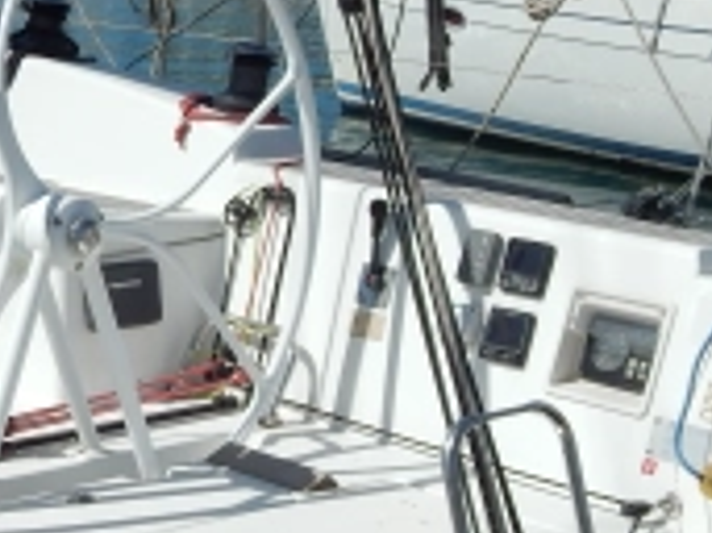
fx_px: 2055
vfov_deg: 14.8
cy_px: 269
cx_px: -96
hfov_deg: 18.8
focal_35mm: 100
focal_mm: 5.6
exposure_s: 1/1250
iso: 125
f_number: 6.5
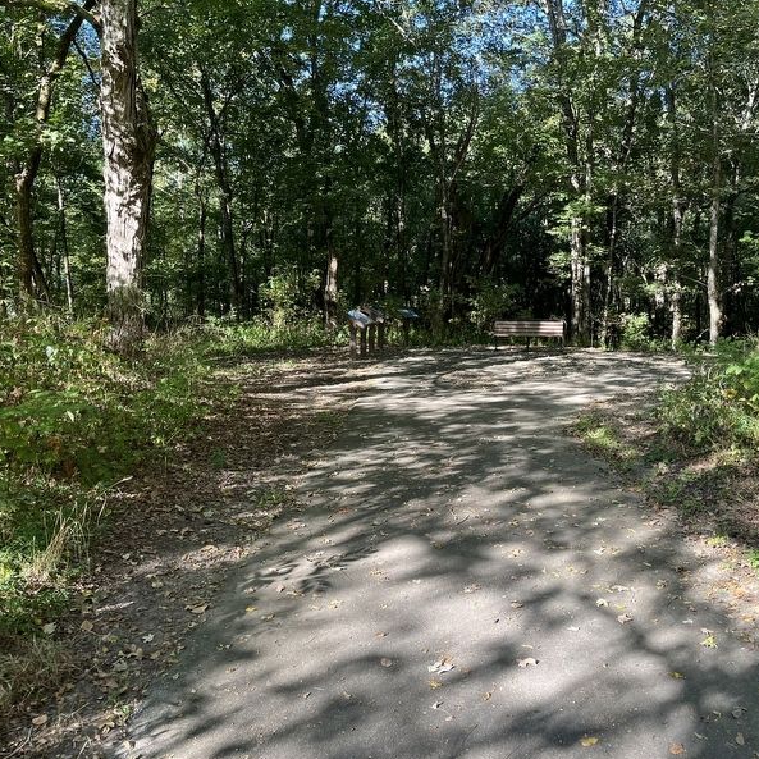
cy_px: 380
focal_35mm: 31
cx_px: 410
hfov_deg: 52.5
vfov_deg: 52.5
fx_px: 769
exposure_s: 1/162
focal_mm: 5.1
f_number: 1.6
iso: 40
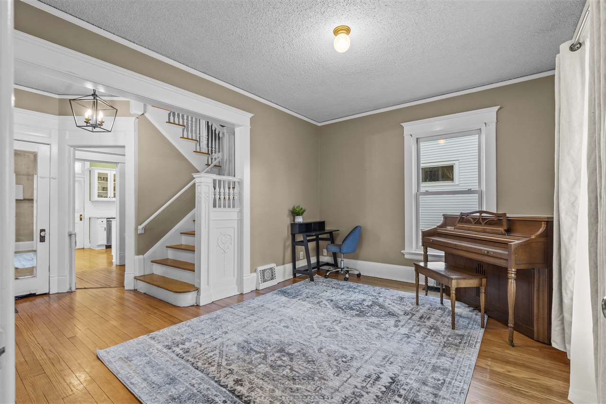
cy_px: 202
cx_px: 303
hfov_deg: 96.7
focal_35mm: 16
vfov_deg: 73.7
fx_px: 269
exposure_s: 1/2
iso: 800
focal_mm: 16
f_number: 8
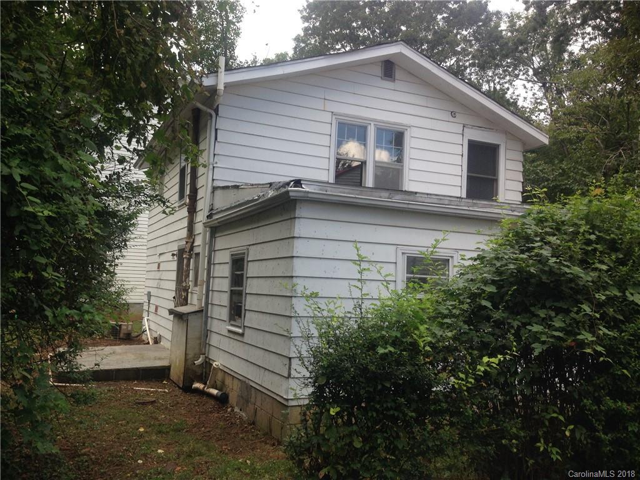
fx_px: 610
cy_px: 240
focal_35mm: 33
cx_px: 320
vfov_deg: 42.9
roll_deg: +0.0
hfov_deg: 55.4
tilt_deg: +2.4
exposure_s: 1/437
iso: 50
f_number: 2.4
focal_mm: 4.12
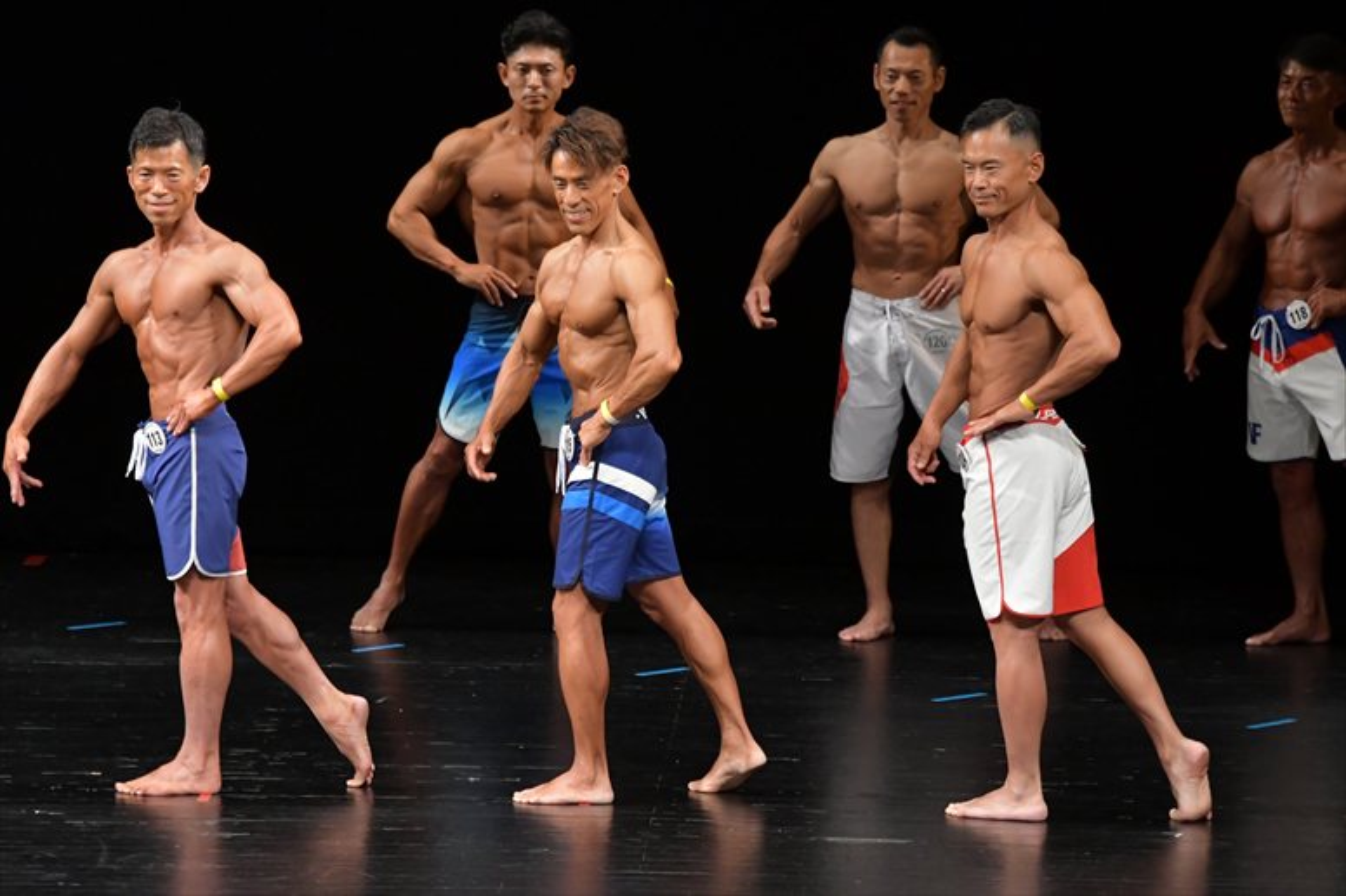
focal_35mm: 270
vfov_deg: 5.1
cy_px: 448
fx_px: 10090
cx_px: 673
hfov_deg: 7.6
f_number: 5.6
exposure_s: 1/400
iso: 3200
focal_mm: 180
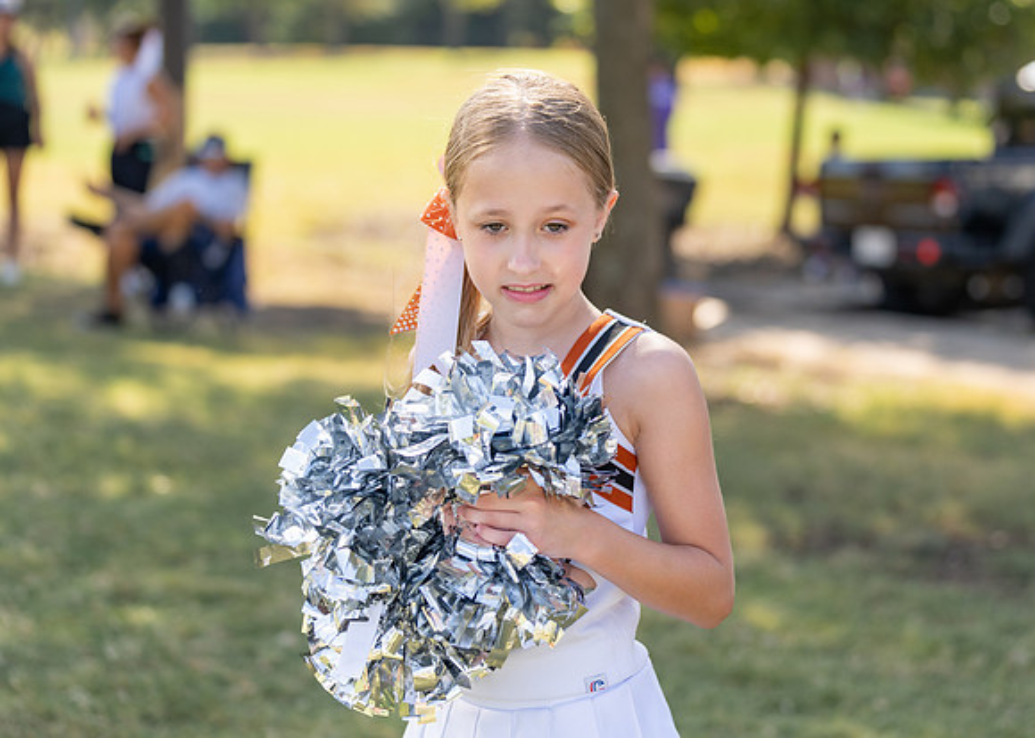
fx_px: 2589
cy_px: 308
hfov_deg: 22.6
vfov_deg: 16.2
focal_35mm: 88
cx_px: 553
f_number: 2.8
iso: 250
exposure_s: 1/1000
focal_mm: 70
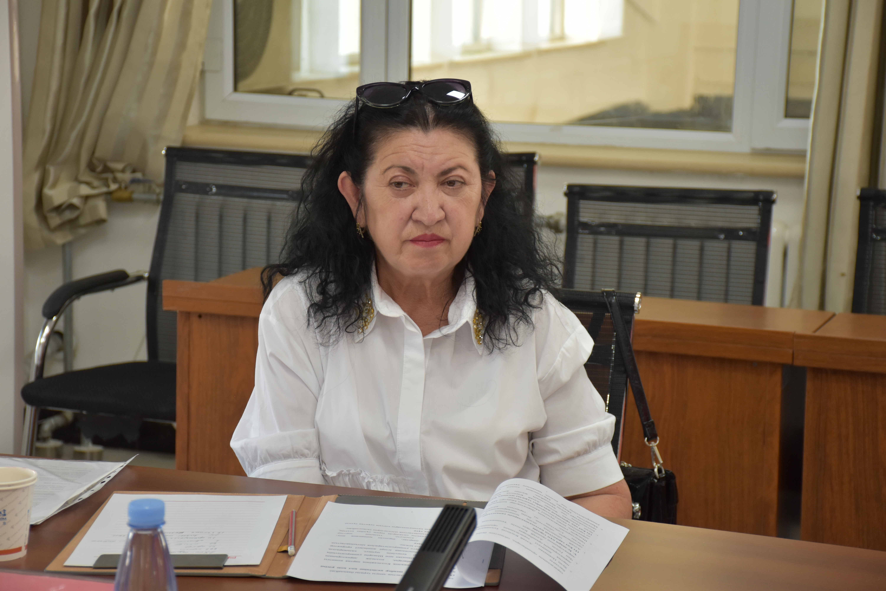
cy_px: 296
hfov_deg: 22.6
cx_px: 443
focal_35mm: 90
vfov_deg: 15.2
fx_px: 2215
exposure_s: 1/125
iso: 800
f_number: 5.6
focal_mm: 60
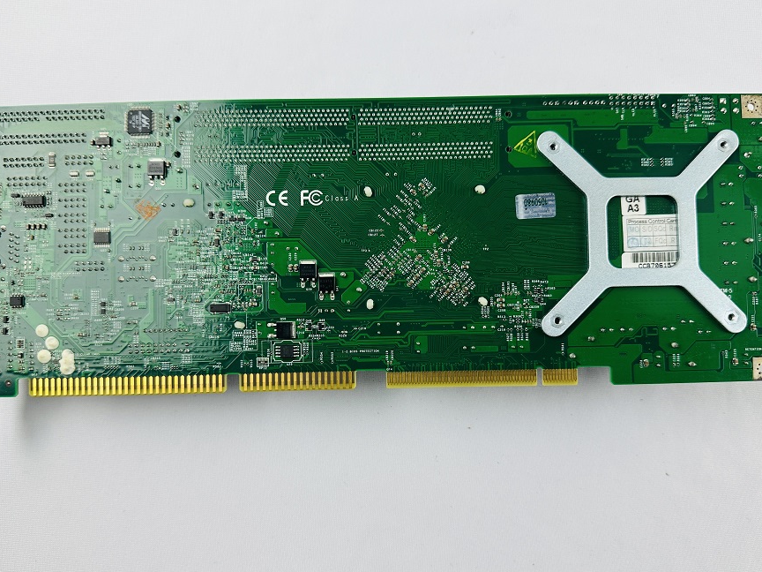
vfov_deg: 49.7
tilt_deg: -87.1
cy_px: 305
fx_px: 616
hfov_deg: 63.4
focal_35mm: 28
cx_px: 385
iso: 80
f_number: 1.78
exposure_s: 1/120
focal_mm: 6.86
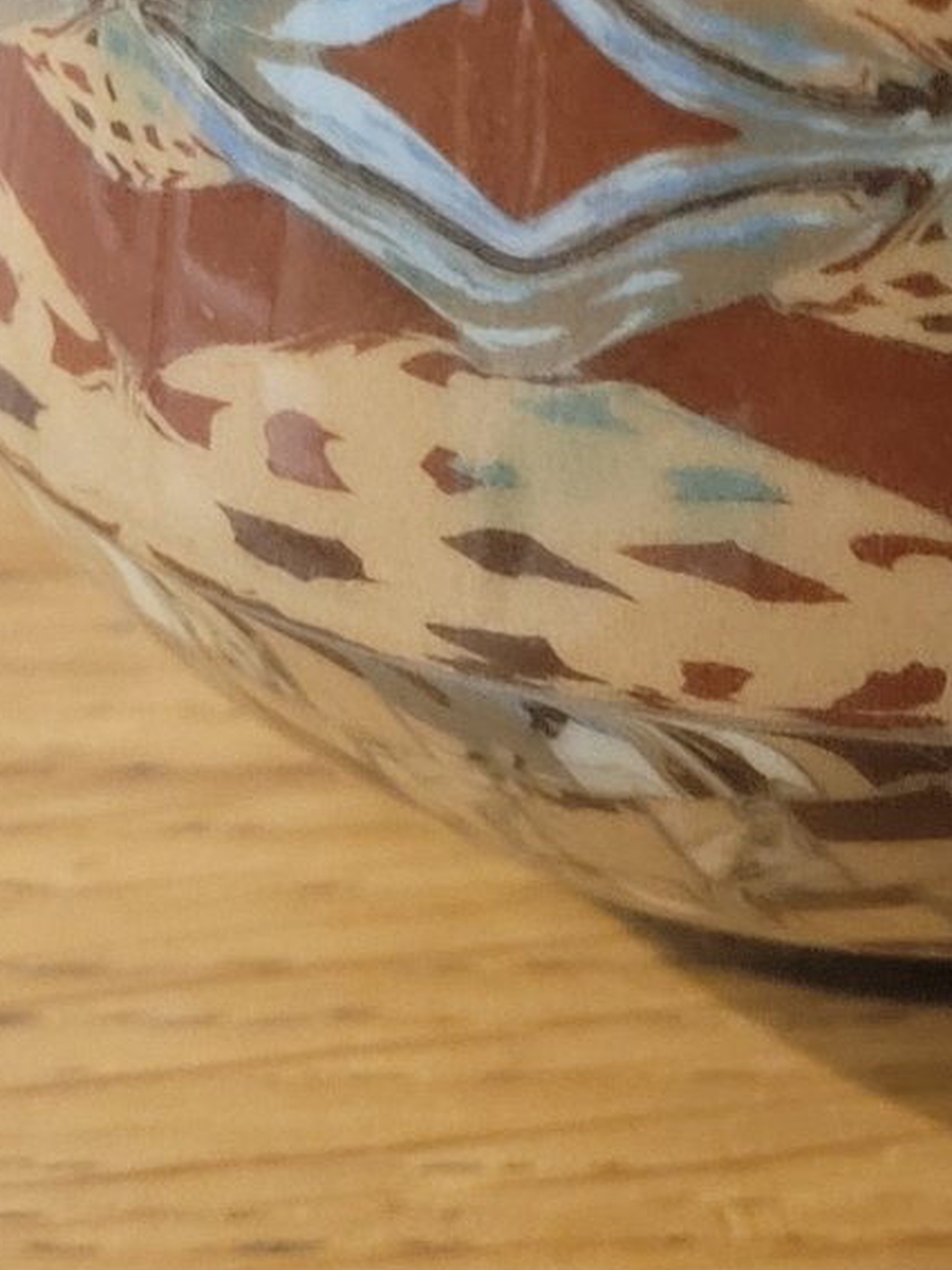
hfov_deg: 25.6
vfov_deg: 33.5
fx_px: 2018
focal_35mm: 55
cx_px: 885
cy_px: 181
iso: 640
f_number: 1.8
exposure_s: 1/25
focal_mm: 5.4
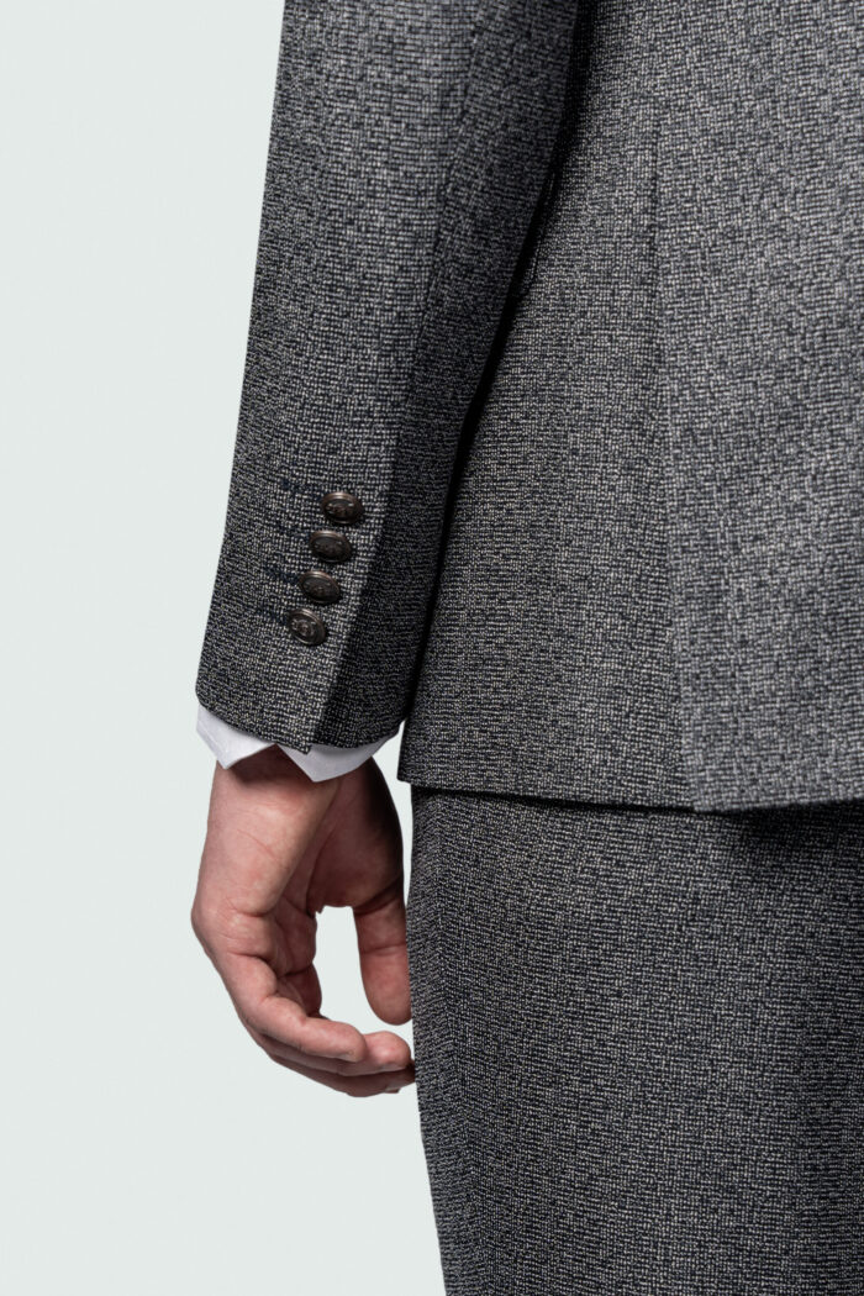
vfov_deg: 19.5
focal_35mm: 105
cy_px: 648
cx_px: 432
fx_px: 3780
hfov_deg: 13.0
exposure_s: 1/100
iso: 100
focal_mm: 70
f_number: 3.5
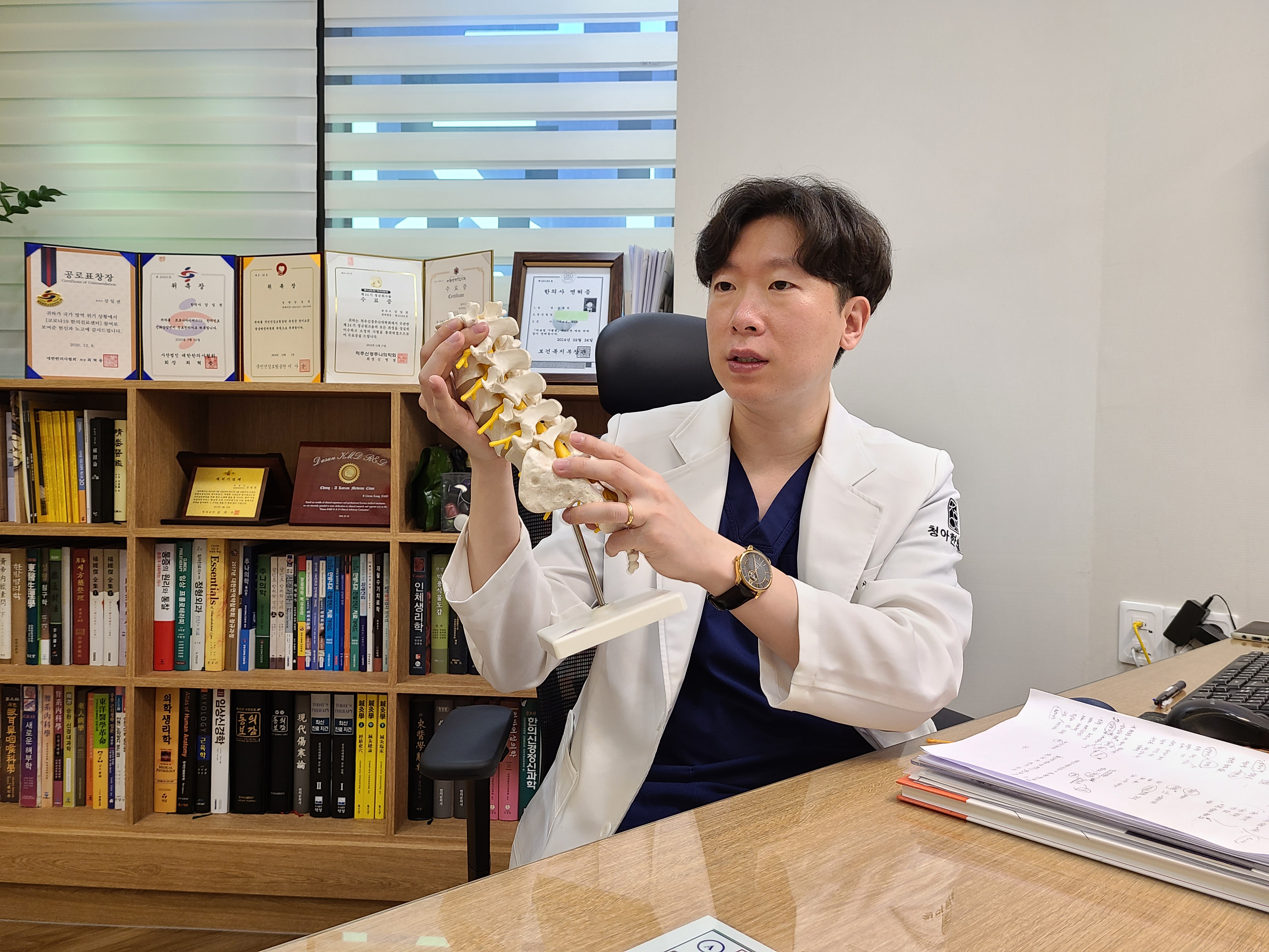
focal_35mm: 26
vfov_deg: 53.1
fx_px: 953
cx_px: 634
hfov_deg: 67.3
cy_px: 476
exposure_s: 1/59
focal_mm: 5.4
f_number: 1.8
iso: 125
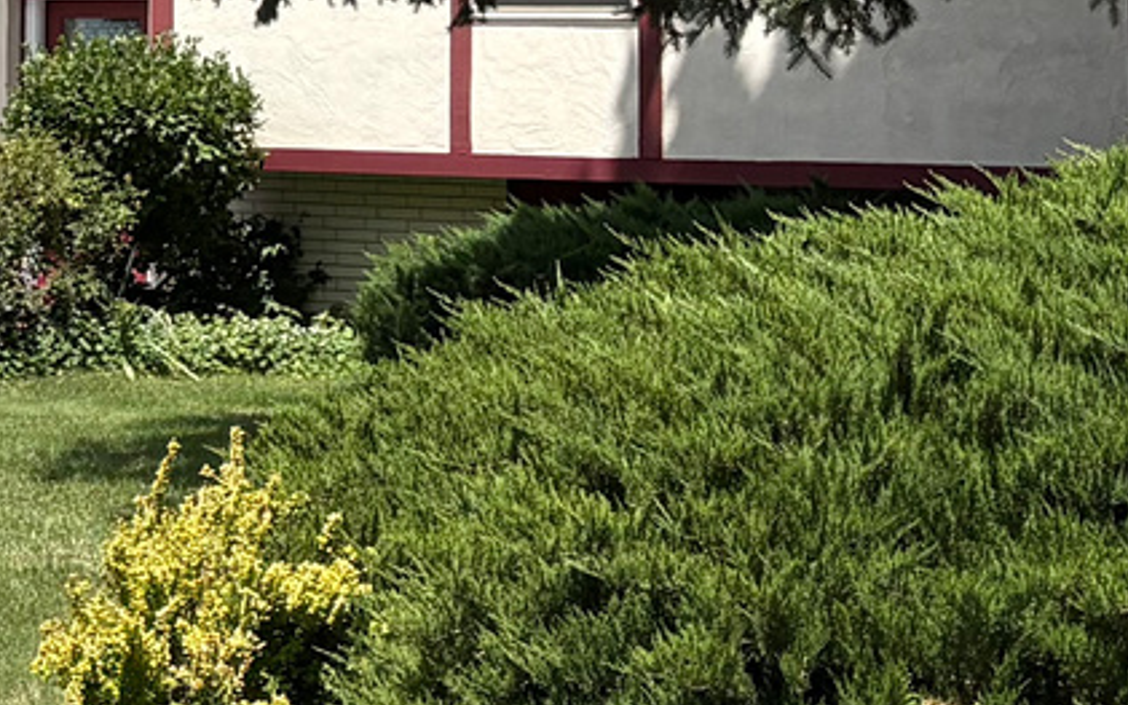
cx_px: -673
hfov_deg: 14.3
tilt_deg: +10.7
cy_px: -539
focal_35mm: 134
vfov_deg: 9.3
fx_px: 4119
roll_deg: -2.6
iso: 50
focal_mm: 5.96
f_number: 1.6
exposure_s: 1/3831
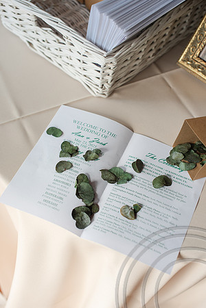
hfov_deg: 27.0
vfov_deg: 39.6
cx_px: 103
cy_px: 154
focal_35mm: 50
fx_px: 429
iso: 250
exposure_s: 1/250
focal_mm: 50
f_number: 3.5
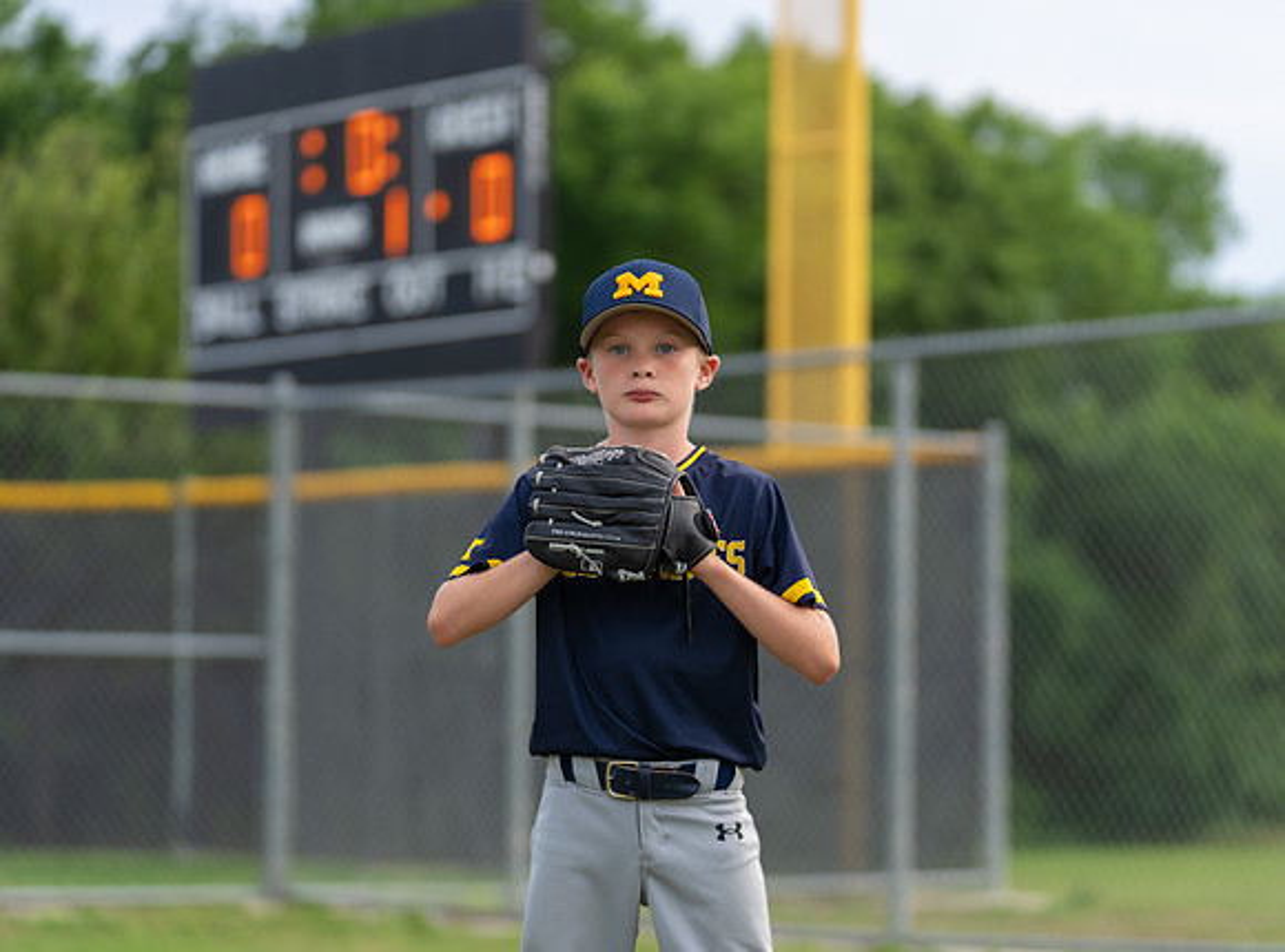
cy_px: 452
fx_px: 4757
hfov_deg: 15.4
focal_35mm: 129
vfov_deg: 11.4
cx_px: 669
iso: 200
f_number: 2.8
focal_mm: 114
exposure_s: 1/320
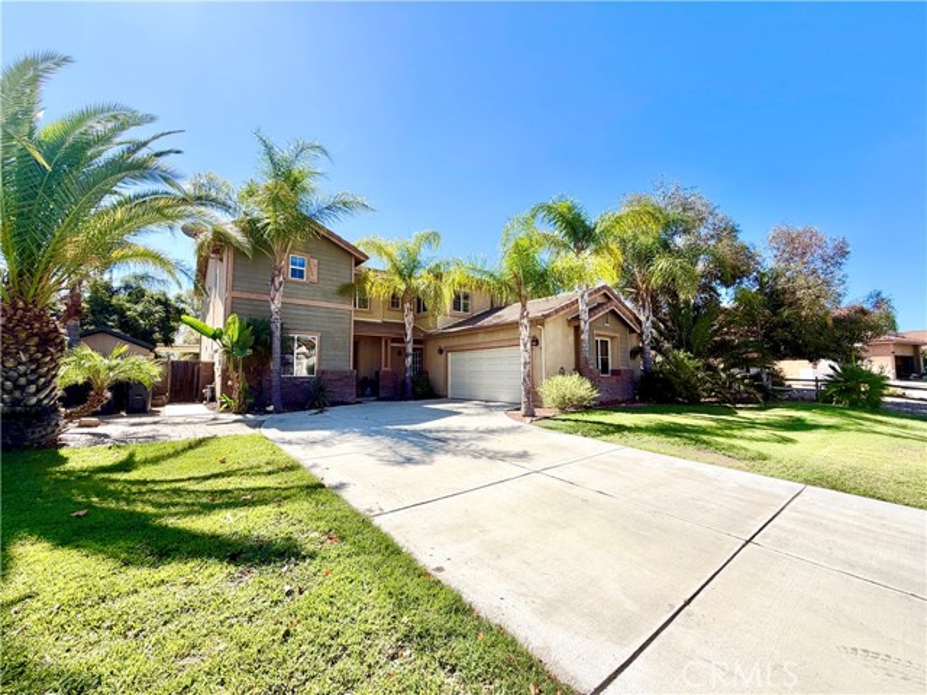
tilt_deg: +5.1
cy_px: 348
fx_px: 375
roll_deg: +0.2
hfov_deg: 102.1
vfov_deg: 85.7
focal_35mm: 14
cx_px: 464
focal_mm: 2.22
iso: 20
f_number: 2.2
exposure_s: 1/770
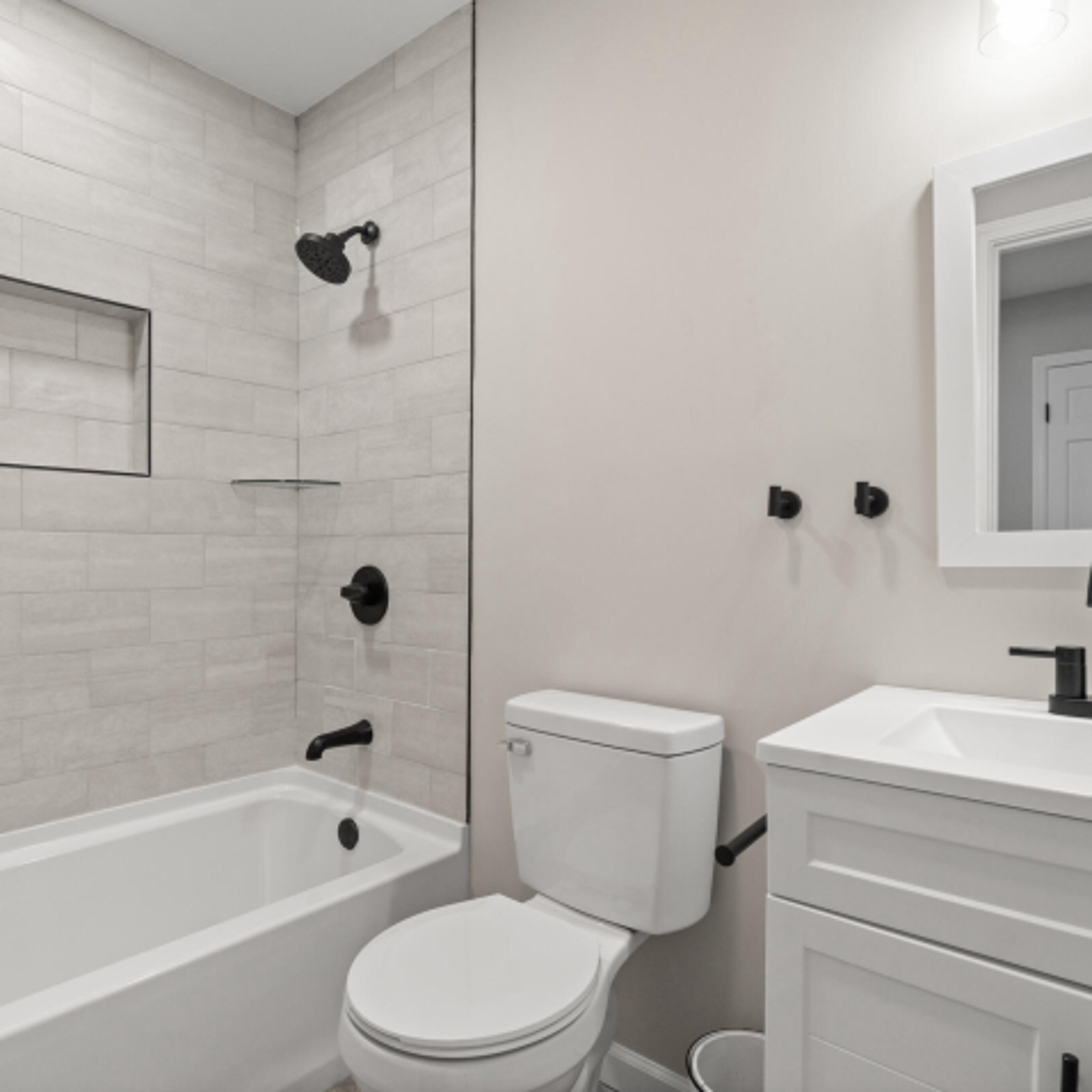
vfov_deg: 74.8
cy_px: 523
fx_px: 714
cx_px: 498
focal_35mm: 20
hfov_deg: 74.7
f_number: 9
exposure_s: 1/13
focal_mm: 10
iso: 400
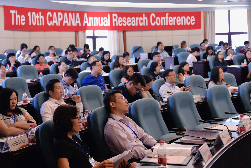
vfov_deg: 26.0
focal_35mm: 52
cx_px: 126
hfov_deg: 38.2
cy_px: 84
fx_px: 363
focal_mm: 52
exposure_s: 1/200
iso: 2000
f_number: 4
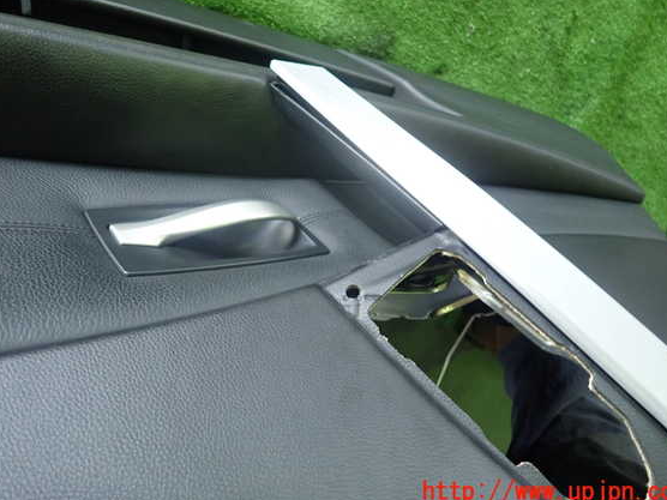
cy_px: 237
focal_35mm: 27
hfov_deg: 65.3
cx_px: 334
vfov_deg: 51.3
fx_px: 520
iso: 320
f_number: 2
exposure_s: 1/30
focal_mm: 4.5
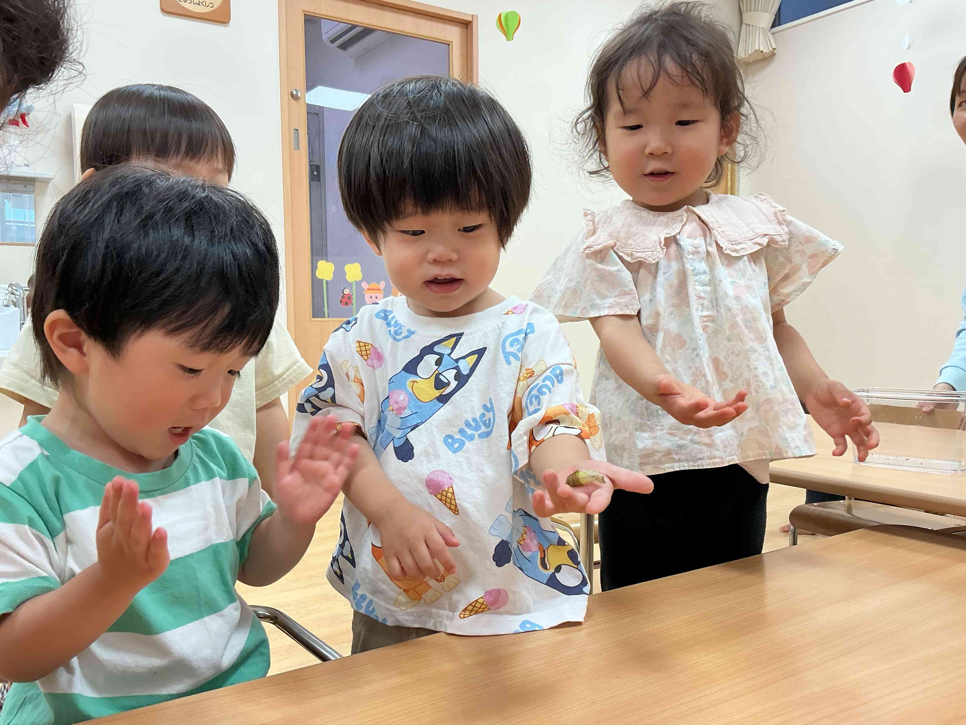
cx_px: 483
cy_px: 362
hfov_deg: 61.7
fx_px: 809
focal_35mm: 29
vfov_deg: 48.2
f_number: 1.8
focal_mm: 3
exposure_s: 1/120
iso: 64
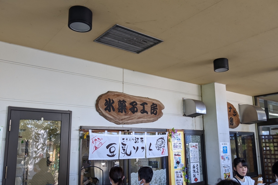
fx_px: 232
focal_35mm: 30
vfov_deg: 43.6
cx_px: 145
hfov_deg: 61.9
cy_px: 98
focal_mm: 4.44
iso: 55
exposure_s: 1/137
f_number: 1.8
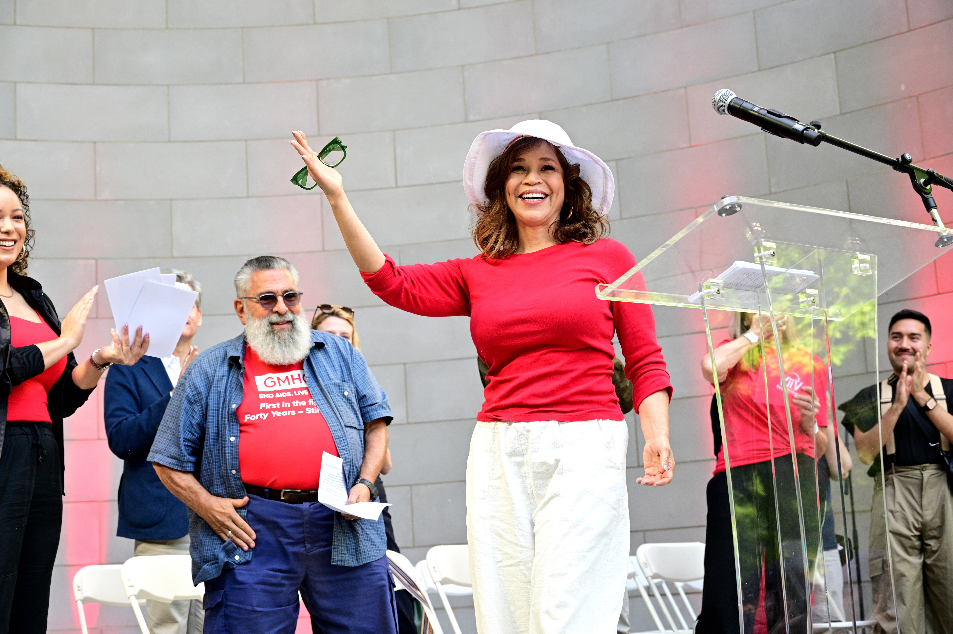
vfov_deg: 21.9
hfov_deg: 32.4
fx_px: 1640
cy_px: 317
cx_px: 476
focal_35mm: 62
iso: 1250
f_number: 7.1
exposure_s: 1/200
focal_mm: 62
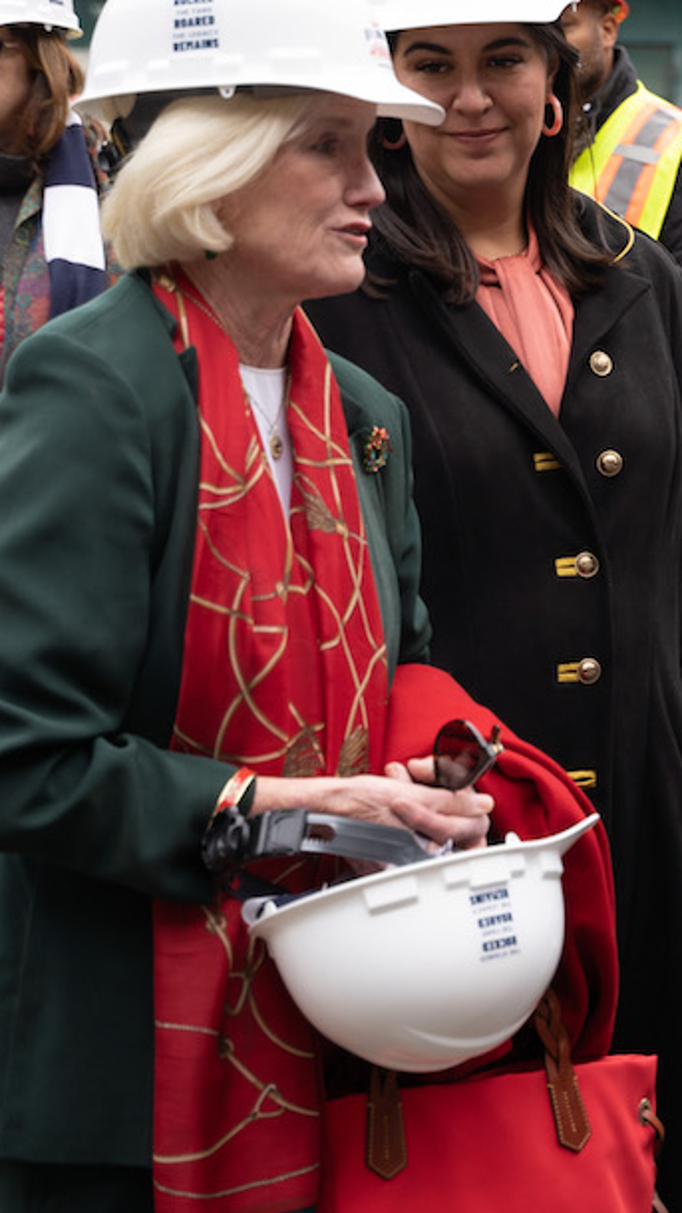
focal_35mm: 103
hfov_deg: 11.4
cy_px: 459
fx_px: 3312
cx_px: 897
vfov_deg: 20.7
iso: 125
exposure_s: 1/160
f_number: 4
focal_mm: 50
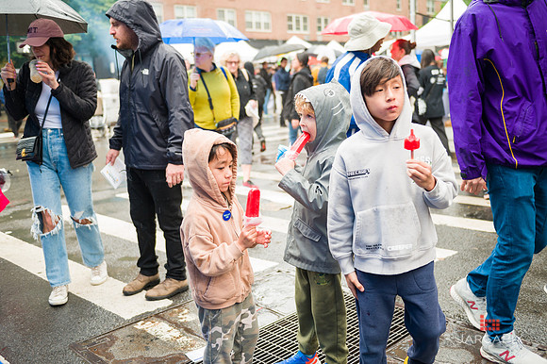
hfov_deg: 53.2
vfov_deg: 36.8
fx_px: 547
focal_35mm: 36
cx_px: 274
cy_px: 182
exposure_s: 1/250
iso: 320
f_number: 3.2
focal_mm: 36
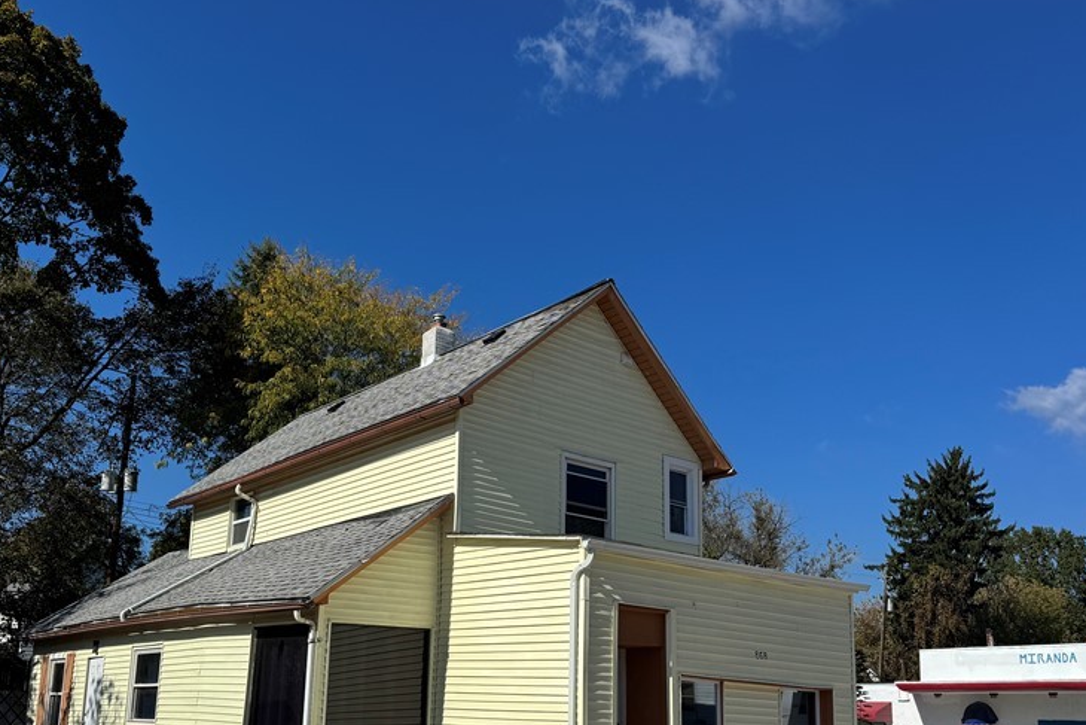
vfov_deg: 37.2
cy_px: 517
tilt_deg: +10.2
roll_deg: -1.8
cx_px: 439
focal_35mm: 35
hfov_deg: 54.1
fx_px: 1056
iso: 80
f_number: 1.78
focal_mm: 6.76
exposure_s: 1/7937
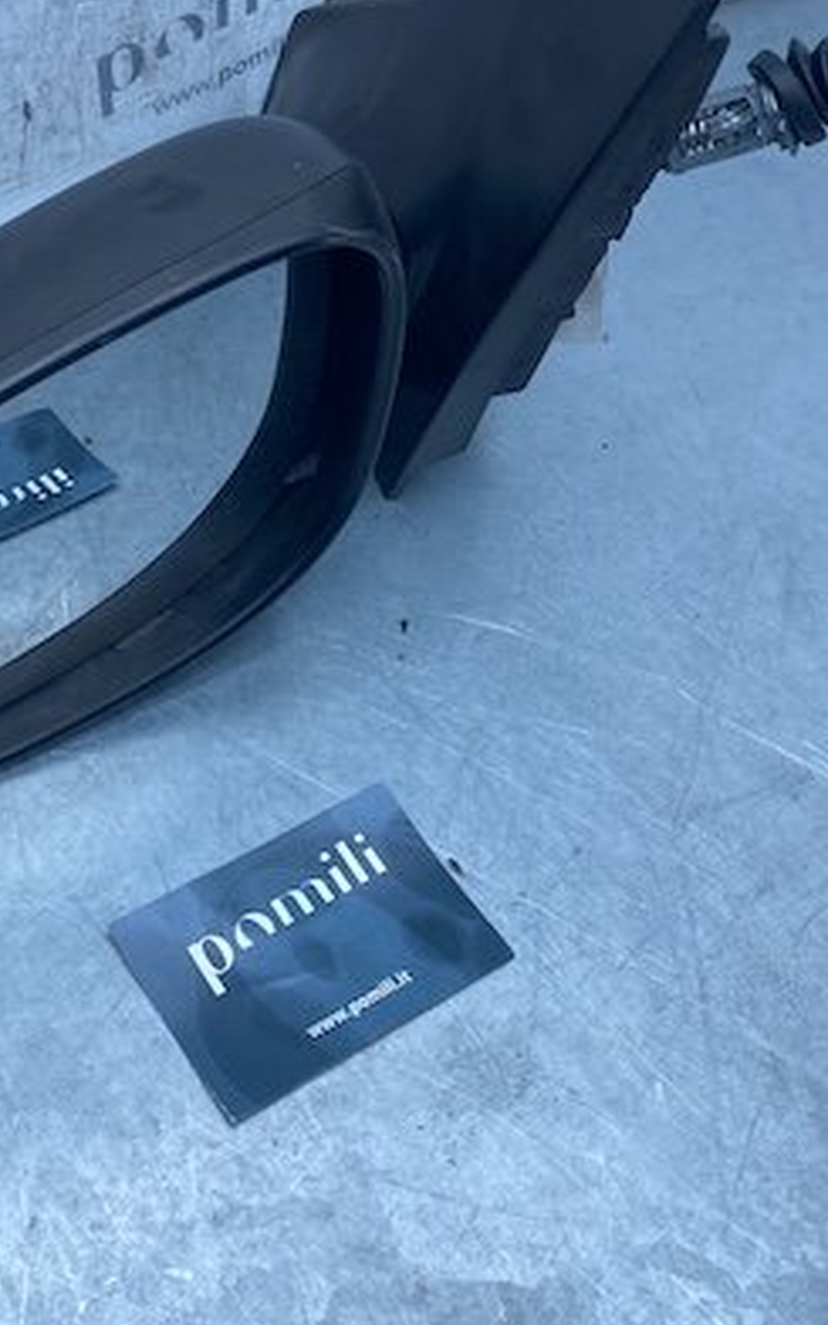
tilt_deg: -47.3
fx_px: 1625
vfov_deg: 44.0
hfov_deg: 27.7
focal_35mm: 45
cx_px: 105
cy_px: 487
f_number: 1.8
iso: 32
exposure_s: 1/690
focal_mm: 4.25
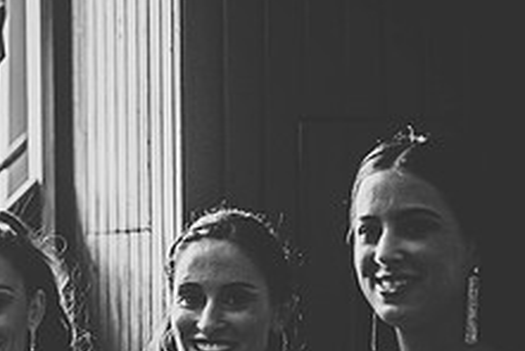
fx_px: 1913
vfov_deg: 10.4
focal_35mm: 131
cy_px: 383
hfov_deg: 15.1
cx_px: -83
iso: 1250
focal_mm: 50
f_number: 2.2
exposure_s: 1/125
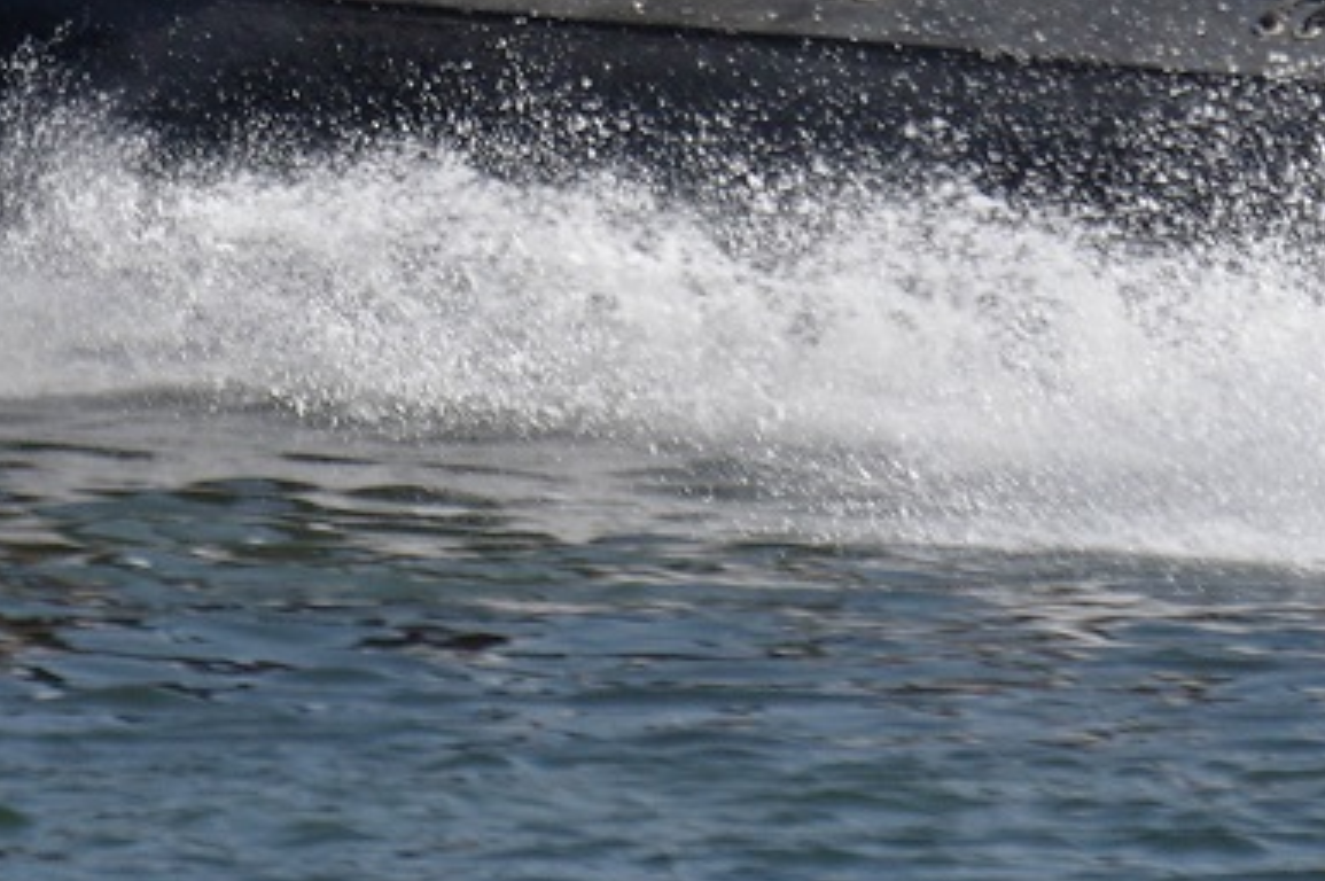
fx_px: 49129
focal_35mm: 1336
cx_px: 721
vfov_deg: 1.0
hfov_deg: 1.5
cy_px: -695
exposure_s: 1/800
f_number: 5.6
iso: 200
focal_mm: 190
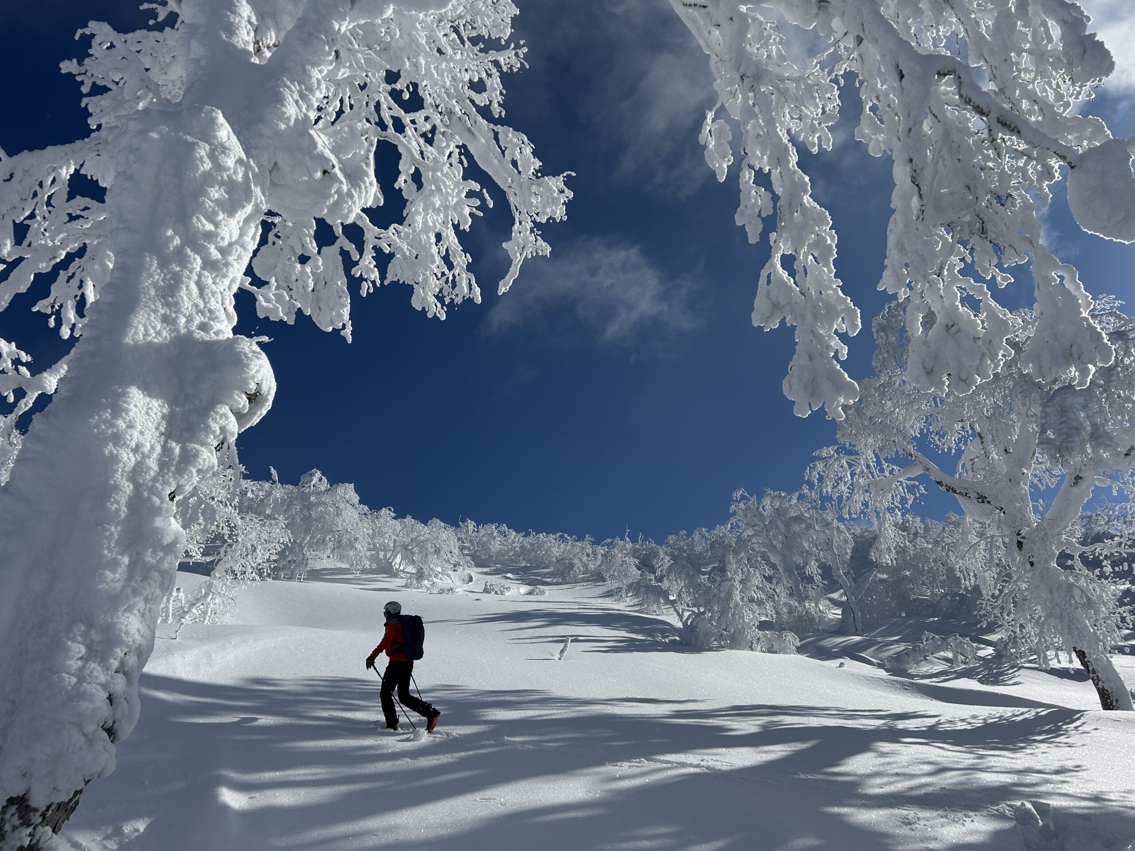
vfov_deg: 53.1
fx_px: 852
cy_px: 426
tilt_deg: +29.7
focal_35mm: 26
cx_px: 568
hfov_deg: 67.3
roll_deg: +5.5
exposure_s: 1/16393
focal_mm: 5.7
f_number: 1.5
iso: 50
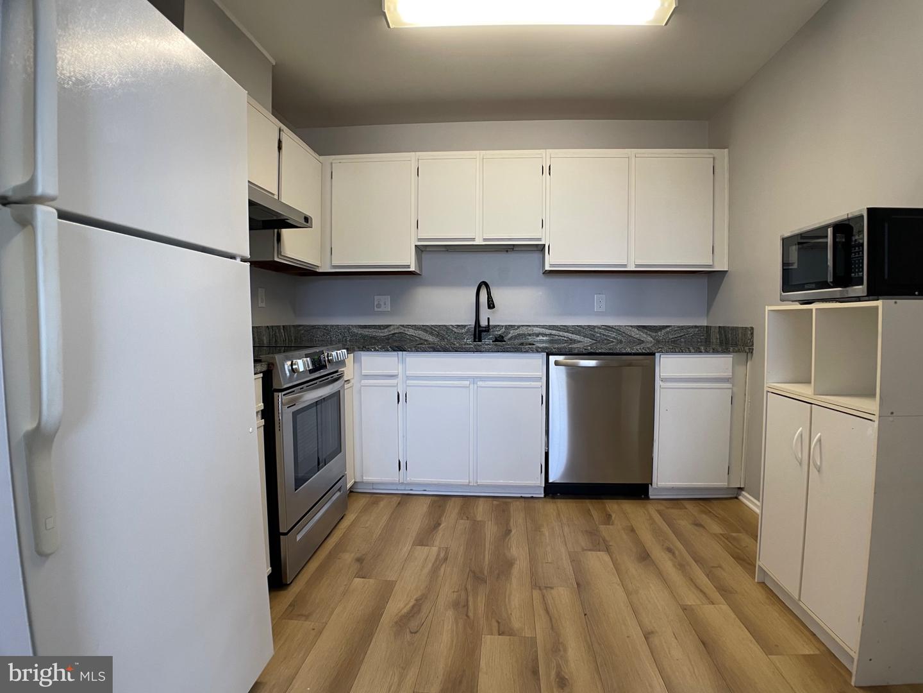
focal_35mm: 26
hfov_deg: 67.3
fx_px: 693
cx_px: 462
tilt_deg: -3.5
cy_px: 346
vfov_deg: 53.1
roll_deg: +0.2
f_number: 1.6
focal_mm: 4.2
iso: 100
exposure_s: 1/60
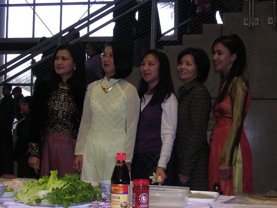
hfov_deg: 30.7
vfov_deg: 23.3
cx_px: 138
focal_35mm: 63
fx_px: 504
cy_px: 104
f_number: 3.5
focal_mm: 9.6
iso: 160
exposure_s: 1/60.1
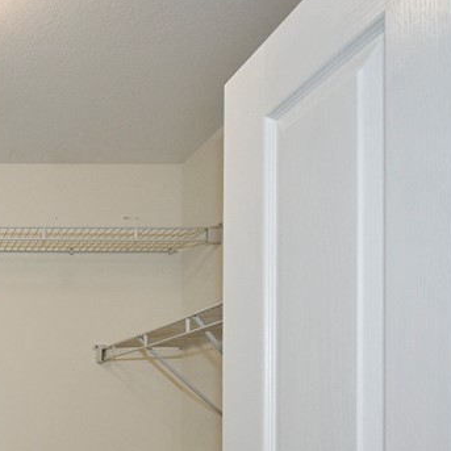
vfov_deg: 36.7
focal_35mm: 43
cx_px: -80
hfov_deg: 32.8
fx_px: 634
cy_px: 405
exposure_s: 1/125
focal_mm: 11
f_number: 4.2
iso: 800
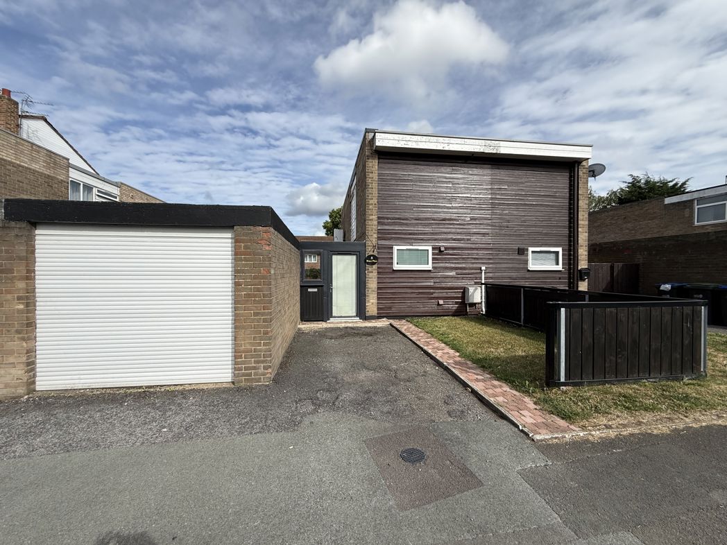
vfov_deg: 85.7
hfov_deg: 102.1
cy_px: 272
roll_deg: -0.3
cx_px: 364
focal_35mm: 14
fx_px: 294
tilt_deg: -0.2
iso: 50
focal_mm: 2.22
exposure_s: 1/2237
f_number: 2.2
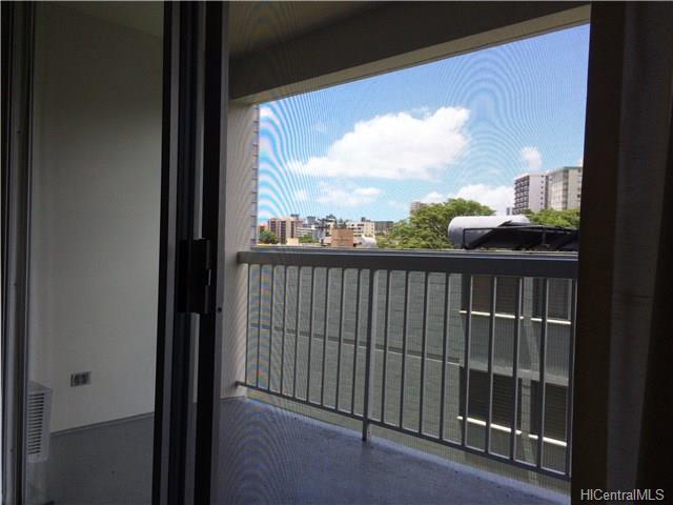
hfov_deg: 61.7
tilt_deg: -0.7
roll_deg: +0.2
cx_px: 336
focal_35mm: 29
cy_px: 252
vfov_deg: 48.2
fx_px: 564
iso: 32
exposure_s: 1/1109
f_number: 2.2
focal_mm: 4.15
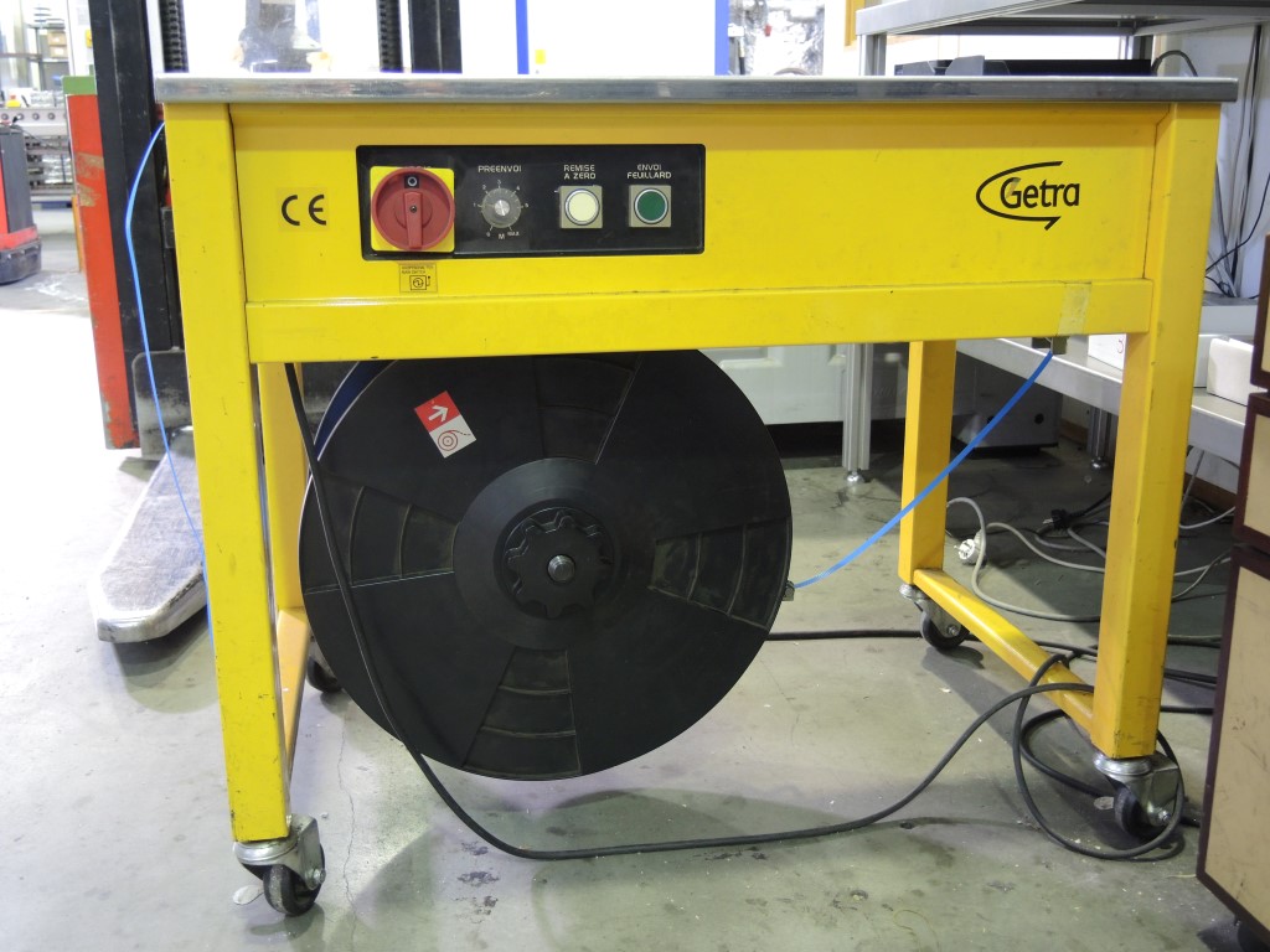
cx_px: 635
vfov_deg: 40.7
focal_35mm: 35
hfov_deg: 52.6
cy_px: 476
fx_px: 1284
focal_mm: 7.6
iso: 400
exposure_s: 1/13
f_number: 2.2
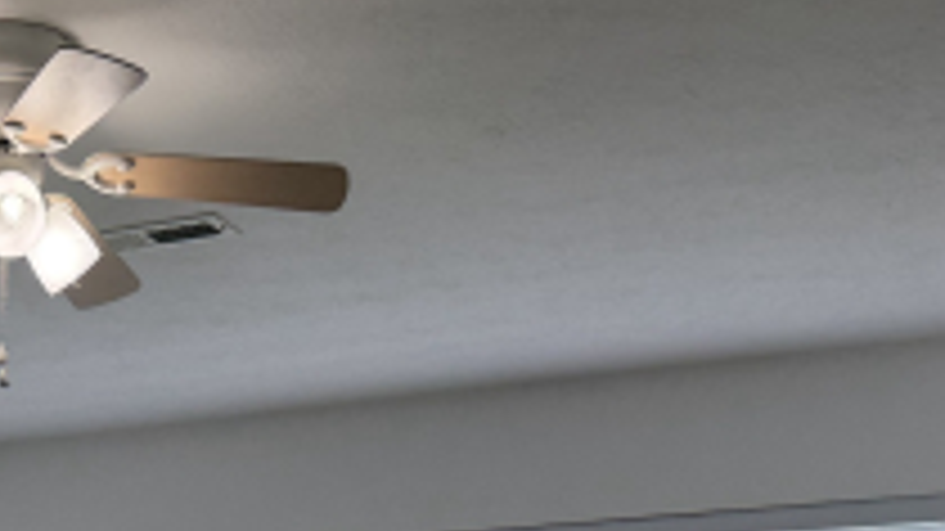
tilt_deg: -5.8
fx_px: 2079
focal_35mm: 83
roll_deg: +0.0
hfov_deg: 24.6
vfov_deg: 12.6
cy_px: 1098
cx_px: 29
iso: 64
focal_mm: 6.76
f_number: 1.78
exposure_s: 1/195
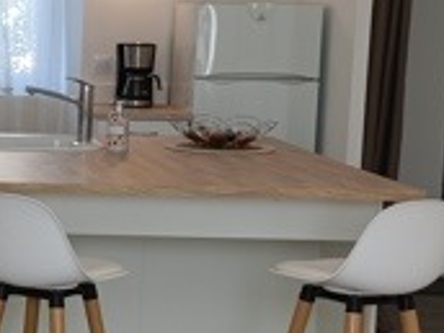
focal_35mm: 116
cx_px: -271
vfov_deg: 12.8
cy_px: 191
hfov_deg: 15.3
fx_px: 1488
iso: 160
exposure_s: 1/50
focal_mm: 4.7
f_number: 1.7
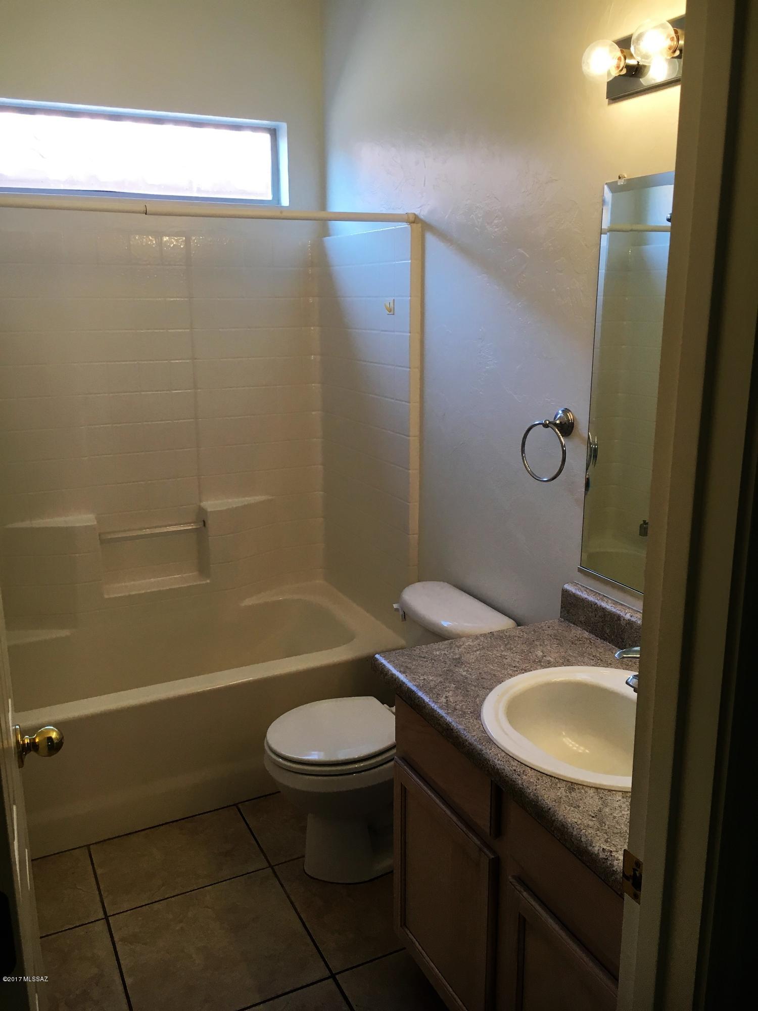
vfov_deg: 61.7
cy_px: 506
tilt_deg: -12.8
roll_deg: +0.3
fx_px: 847
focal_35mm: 29
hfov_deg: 48.2
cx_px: 379
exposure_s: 1/30
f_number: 2.2
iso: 32
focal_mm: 4.15
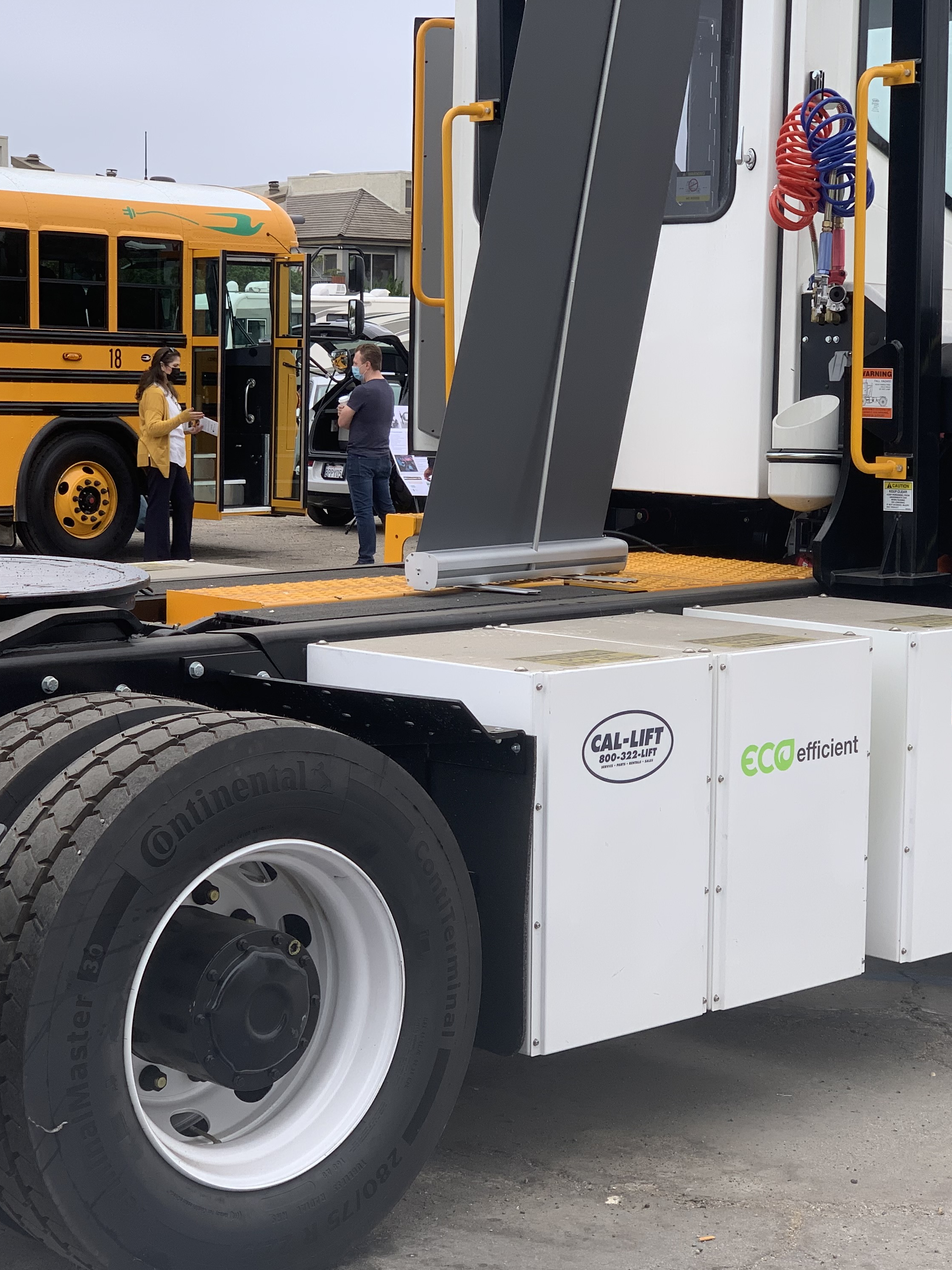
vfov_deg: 27.8
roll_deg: -0.5
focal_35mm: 70
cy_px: 631
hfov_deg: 21.0
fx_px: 2567
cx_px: 523
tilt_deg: -4.4
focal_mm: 6
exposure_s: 1/324
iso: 16
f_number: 2.4
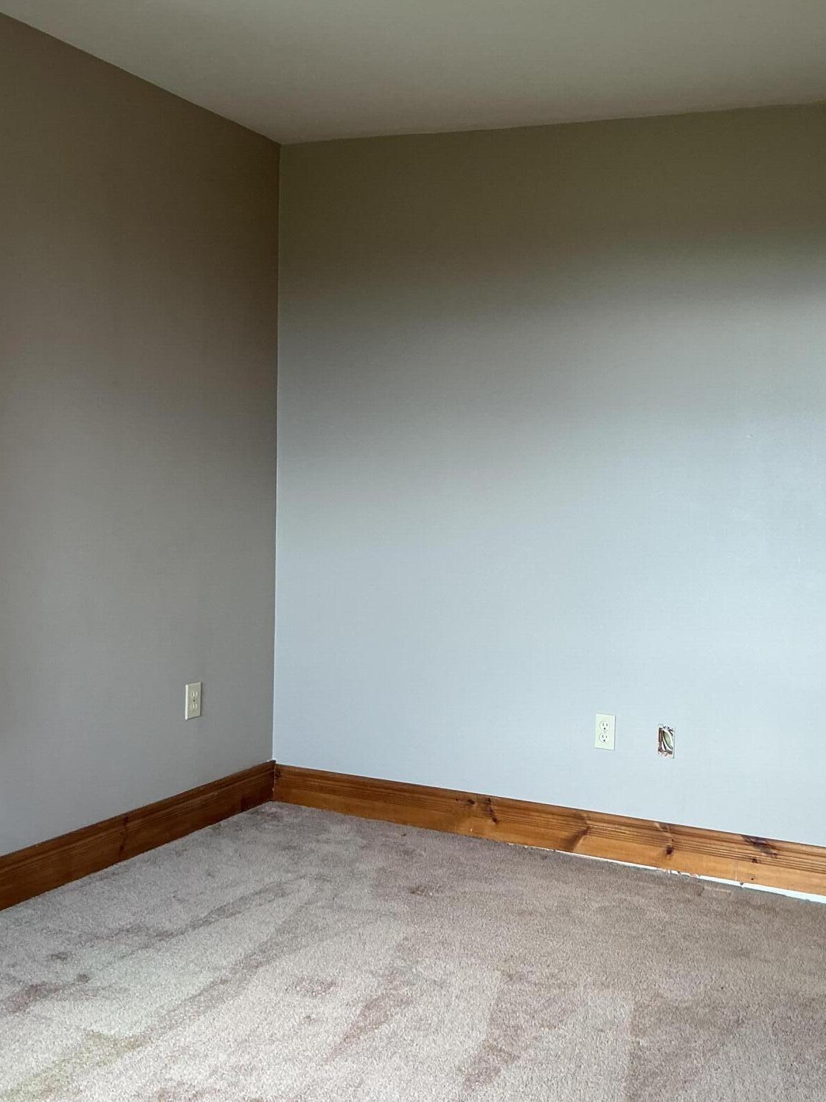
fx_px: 1177
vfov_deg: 50.1
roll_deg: -1.1
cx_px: 523
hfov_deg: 38.4
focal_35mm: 37
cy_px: 530
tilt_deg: -2.4
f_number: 1.8
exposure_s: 1/60
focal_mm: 3
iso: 40
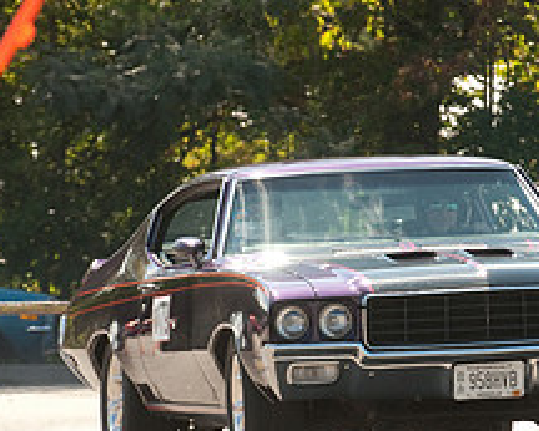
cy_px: 324
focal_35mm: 758
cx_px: 449
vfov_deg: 2.0
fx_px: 12097
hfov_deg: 2.6
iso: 320
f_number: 8
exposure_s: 1/500
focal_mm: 200
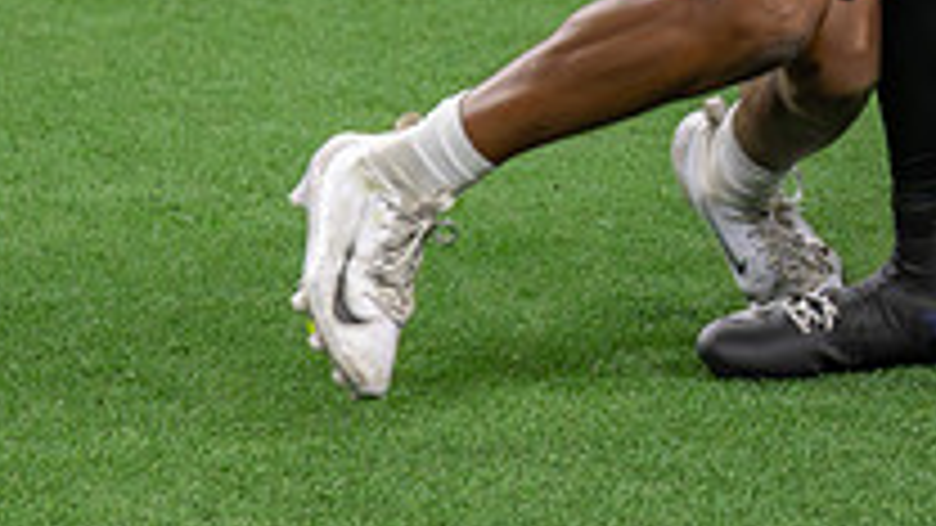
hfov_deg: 6.6
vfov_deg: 3.7
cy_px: -271
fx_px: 8116
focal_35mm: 327
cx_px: 1150
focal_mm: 70
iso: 4000
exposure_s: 1/1600
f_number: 2.8
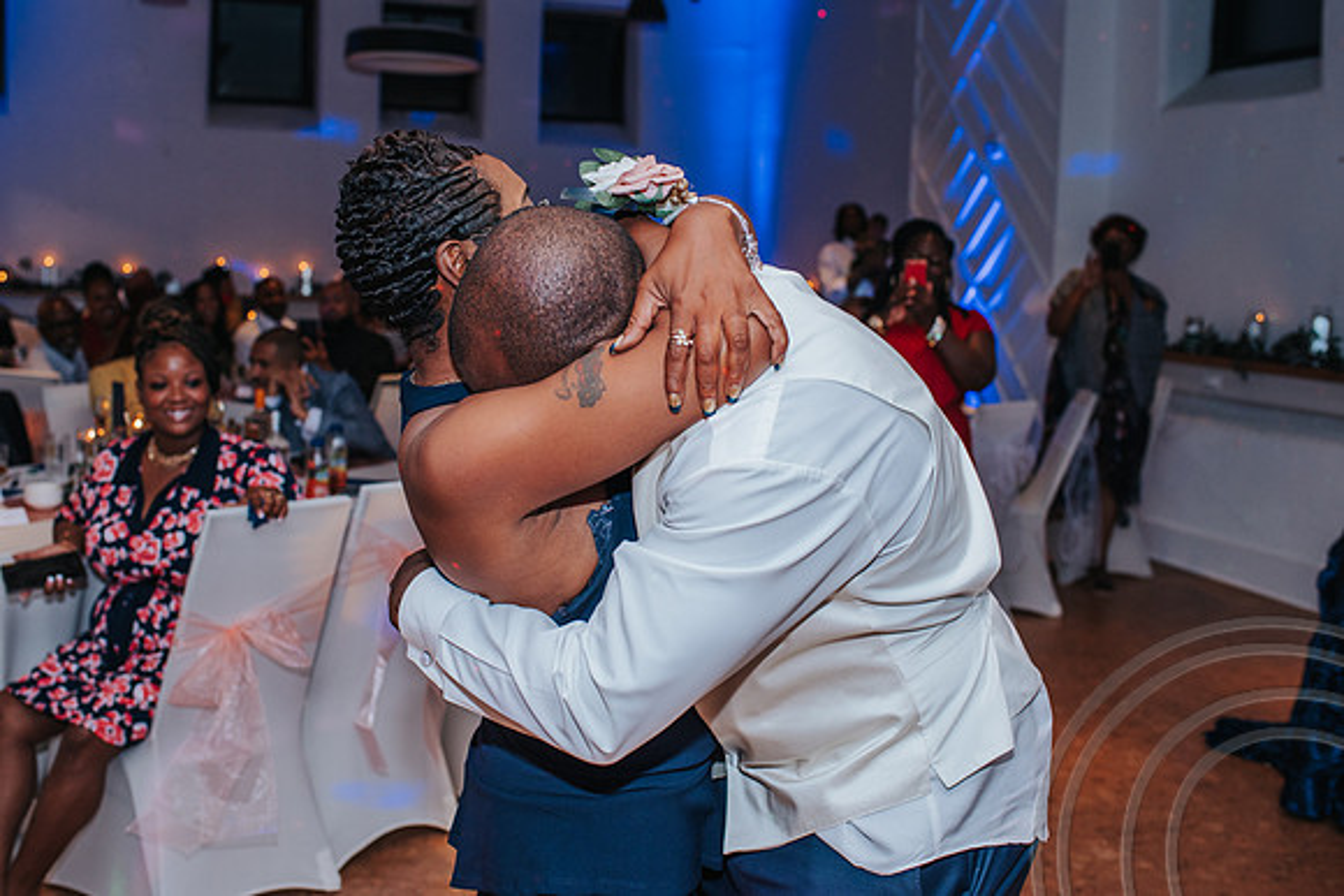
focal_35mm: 39
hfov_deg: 49.1
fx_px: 1469
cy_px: 392
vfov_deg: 33.9
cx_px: 589
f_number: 3.5
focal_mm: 35
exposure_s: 1/200
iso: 400
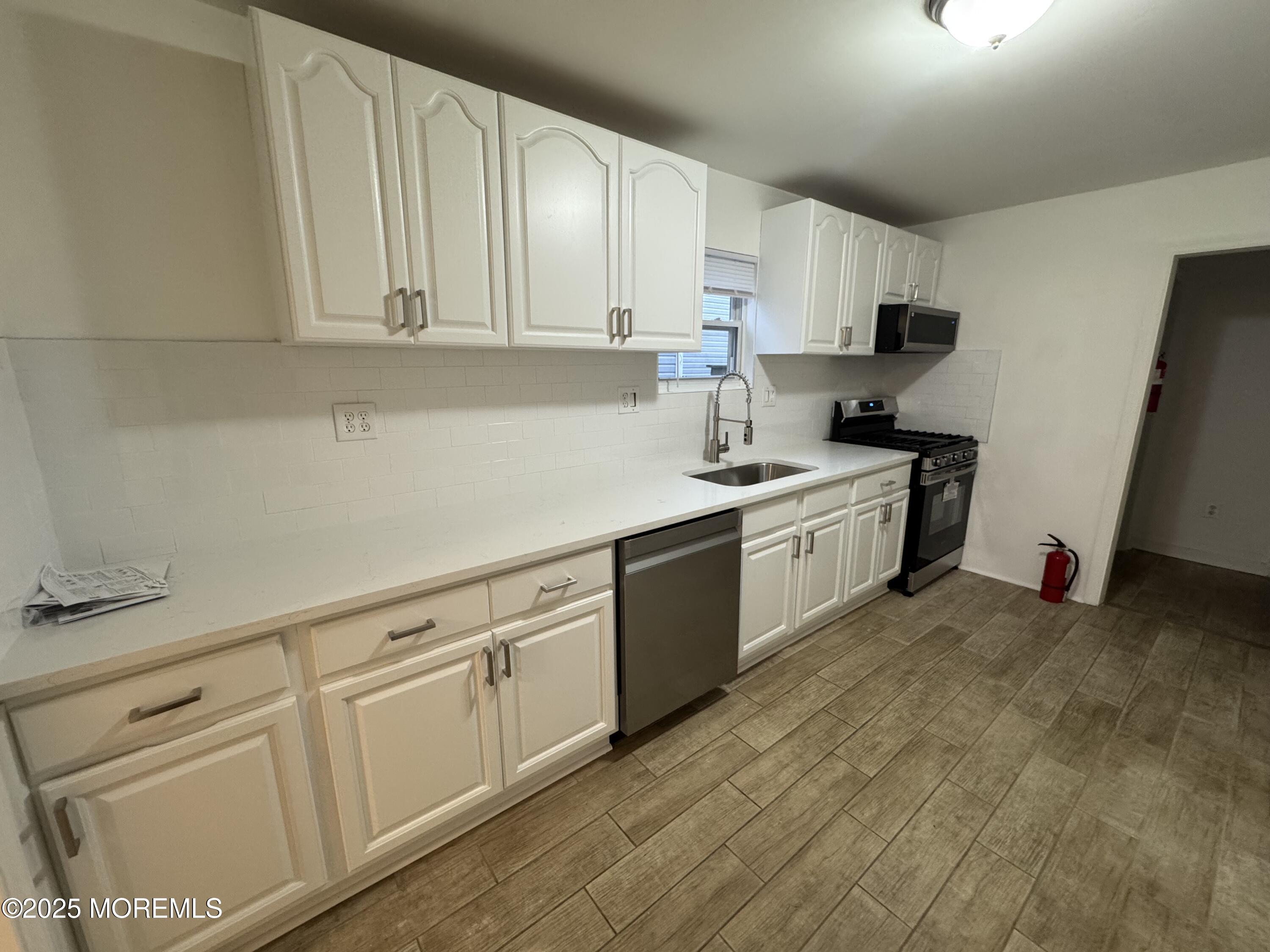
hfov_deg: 102.1
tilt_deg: -11.4
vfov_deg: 85.7
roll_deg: -0.4
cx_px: 635
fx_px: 514
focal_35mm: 14
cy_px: 476
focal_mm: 2.22
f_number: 2.2
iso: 250
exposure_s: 1/60
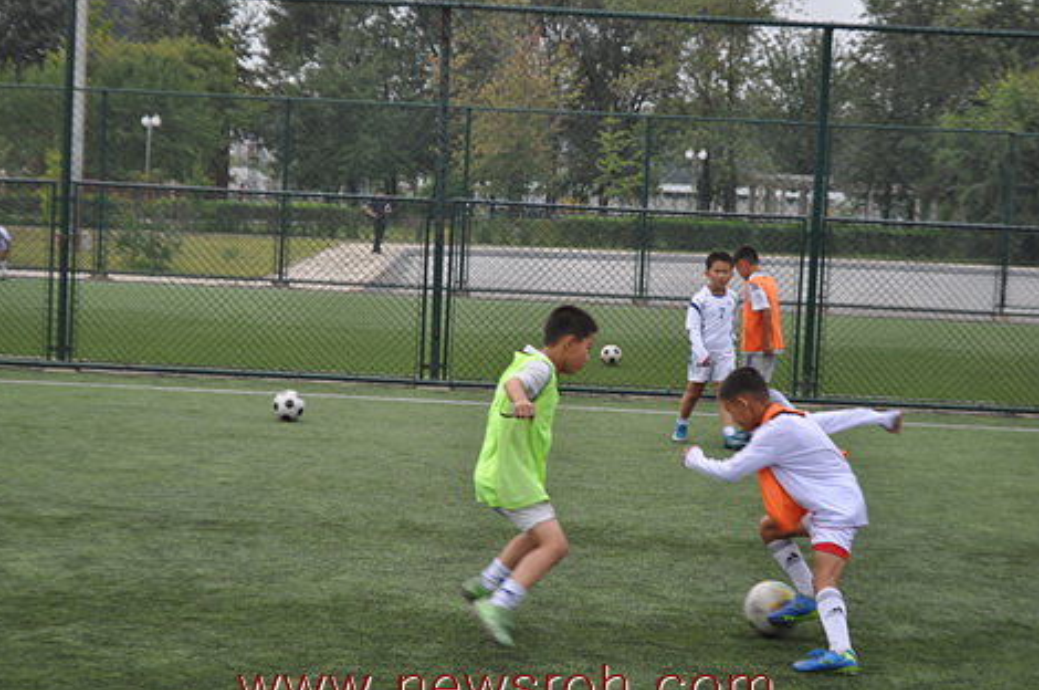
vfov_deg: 16.4
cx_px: 502
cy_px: 358
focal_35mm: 83
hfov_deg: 24.5
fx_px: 2392
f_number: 5.6
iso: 220
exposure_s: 1/125
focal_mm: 52
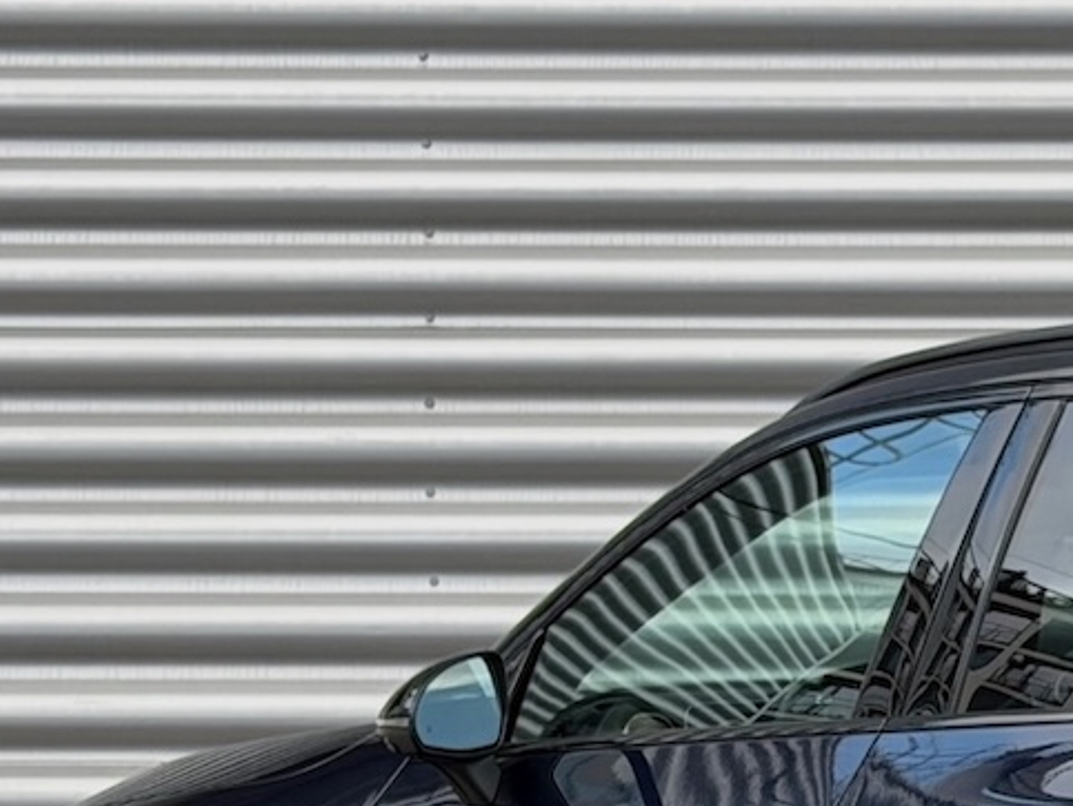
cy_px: 997
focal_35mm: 144
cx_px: 1471
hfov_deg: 13.1
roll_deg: +0.5
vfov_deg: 10.1
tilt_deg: -2.0
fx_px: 4467
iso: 80
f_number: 1.78
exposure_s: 1/323
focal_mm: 6.76
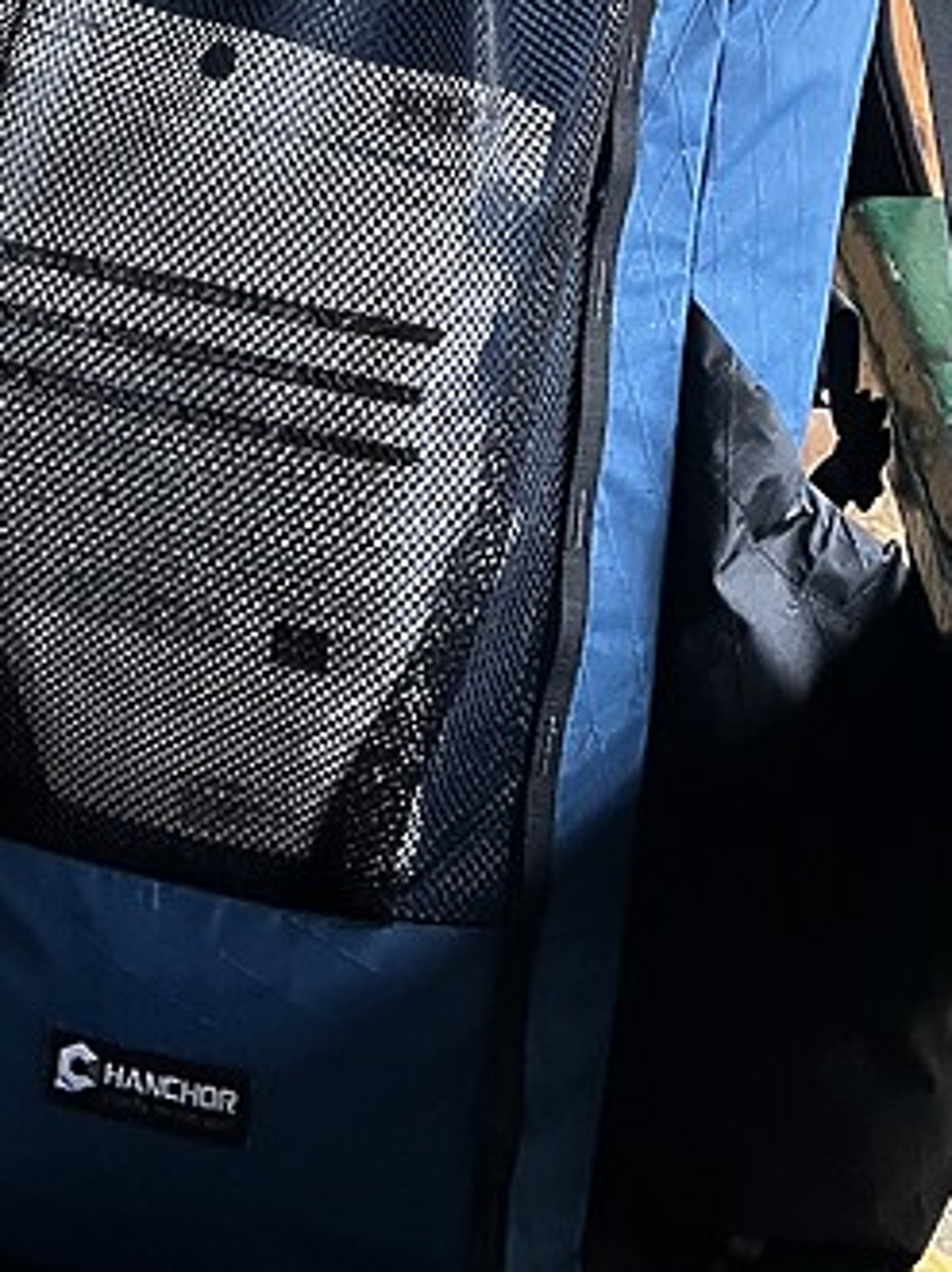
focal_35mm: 82
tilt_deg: -5.8
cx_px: 146
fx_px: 3011
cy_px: -570
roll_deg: +1.6
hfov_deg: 17.8
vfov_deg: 20.7
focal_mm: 5.1
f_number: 1.6
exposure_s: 1/60
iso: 200
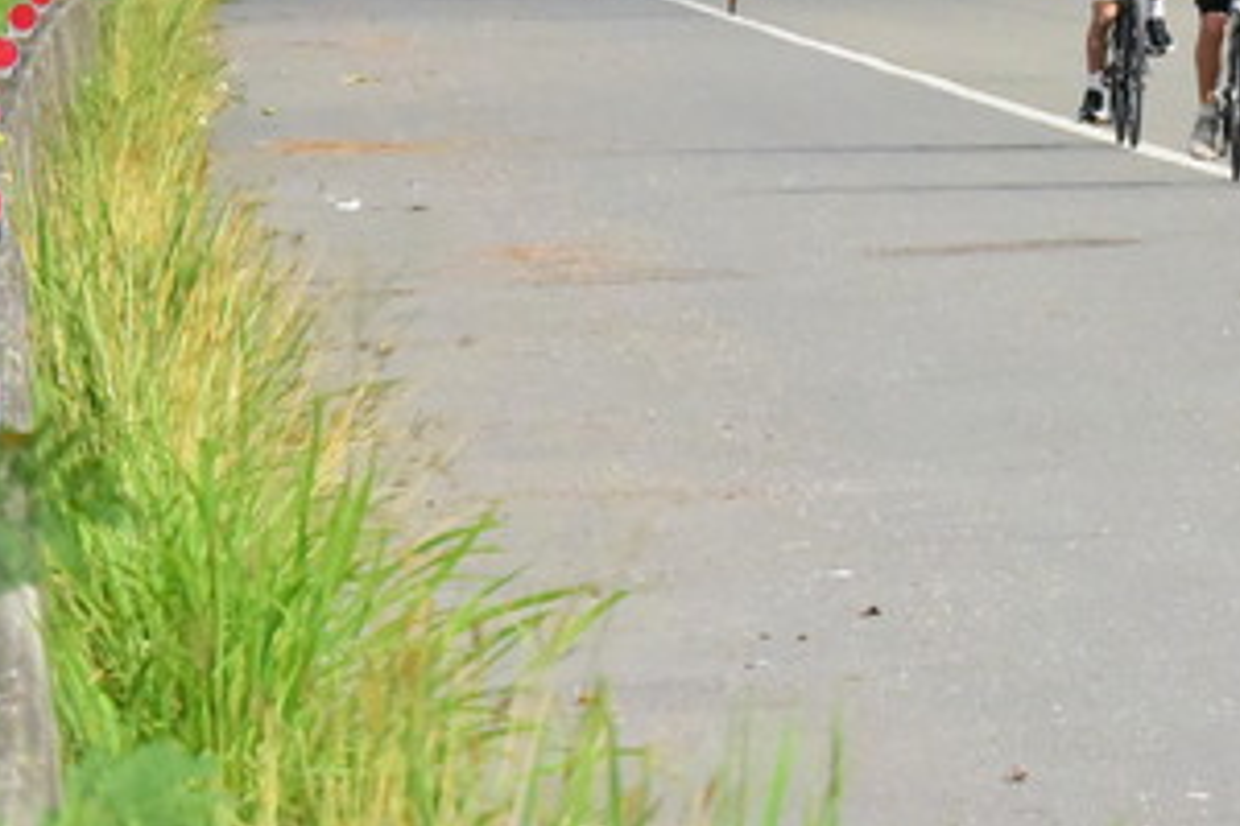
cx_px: 1133
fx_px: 15223
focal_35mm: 442
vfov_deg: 3.1
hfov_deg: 4.7
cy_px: -142
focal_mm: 170
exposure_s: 1/4000
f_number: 20
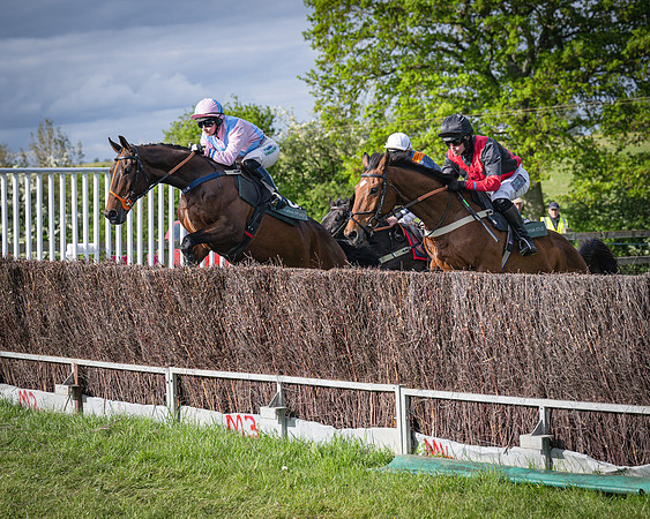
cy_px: 272
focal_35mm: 110
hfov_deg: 17.5
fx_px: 2117
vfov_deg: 14.0
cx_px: 333
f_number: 4
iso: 400
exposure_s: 1/4000
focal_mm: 78
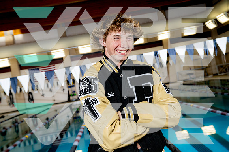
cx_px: 114
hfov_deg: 47.4
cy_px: 76
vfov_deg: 32.6
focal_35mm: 41
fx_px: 261
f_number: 5.6
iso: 320
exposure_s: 1/250
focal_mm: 41
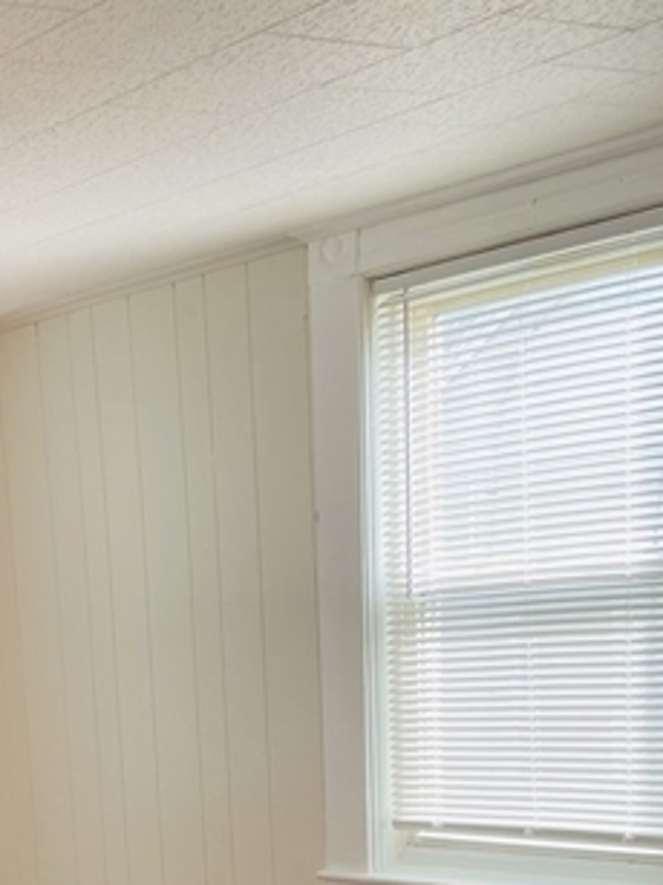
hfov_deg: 21.2
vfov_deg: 27.1
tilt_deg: -12.6
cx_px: -112
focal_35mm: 65
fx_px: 1661
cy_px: 1003
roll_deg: +6.9
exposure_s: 1/121
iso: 40
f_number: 1.6
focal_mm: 4.2
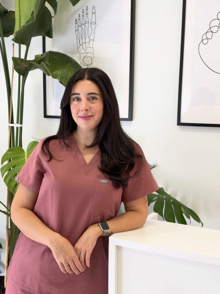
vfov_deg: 39.7
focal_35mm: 48
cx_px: 110
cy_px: 147
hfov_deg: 30.3
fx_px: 407
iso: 80
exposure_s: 1/100
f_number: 1.8
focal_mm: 6.93
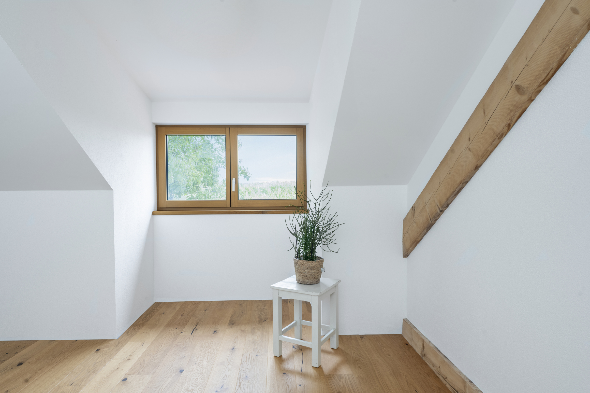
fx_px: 344
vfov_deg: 59.5
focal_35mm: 21
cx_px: 295
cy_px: 196
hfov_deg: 81.2
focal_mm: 21
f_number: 8
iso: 100
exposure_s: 1/2
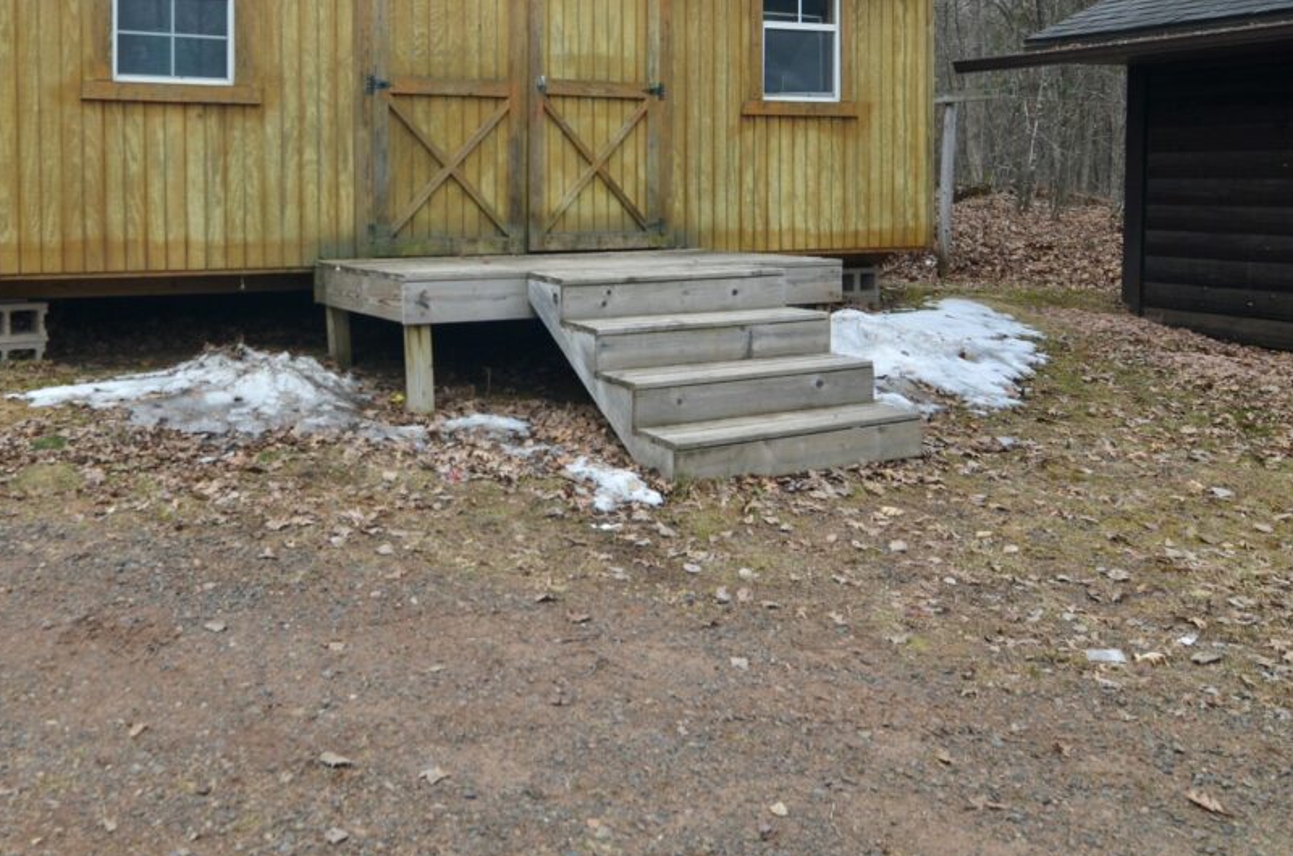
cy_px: 227
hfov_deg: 54.8
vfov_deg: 38.1
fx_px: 1210
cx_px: 402
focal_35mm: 34
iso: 200
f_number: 7.1
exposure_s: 1/200
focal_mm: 15
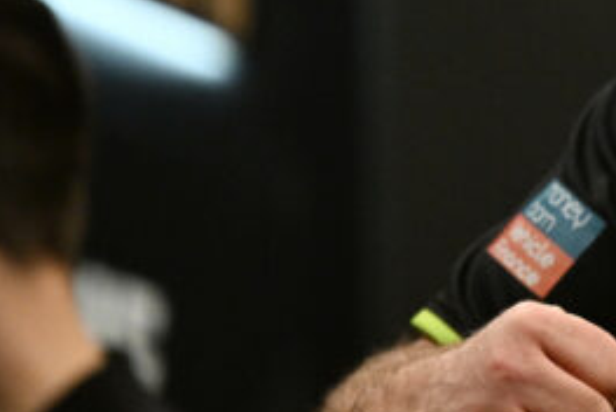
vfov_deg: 1.8
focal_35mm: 778
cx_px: 1028
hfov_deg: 2.6
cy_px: -123
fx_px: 13327
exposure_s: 1/1000
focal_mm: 200
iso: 2000
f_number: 2.8
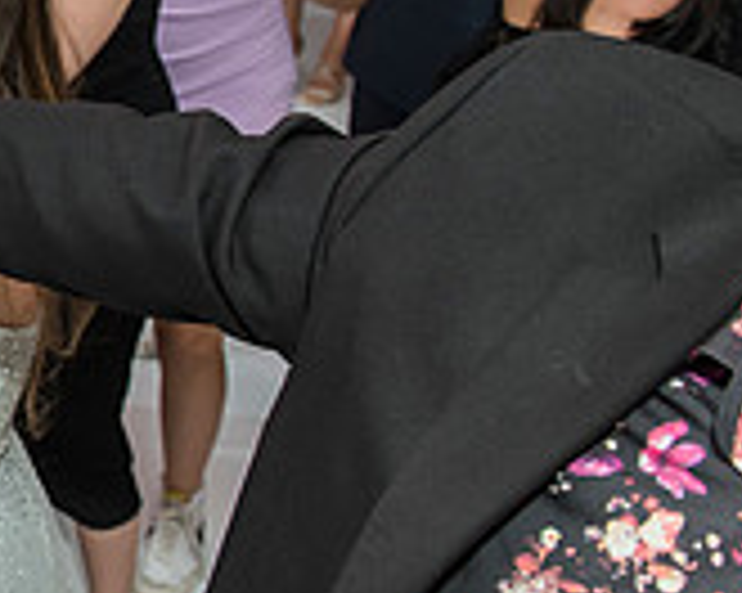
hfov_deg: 19.9
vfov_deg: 19.1
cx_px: -459
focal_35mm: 79
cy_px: 61
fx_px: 1735
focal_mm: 24
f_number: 4
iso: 1000
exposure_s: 1/100
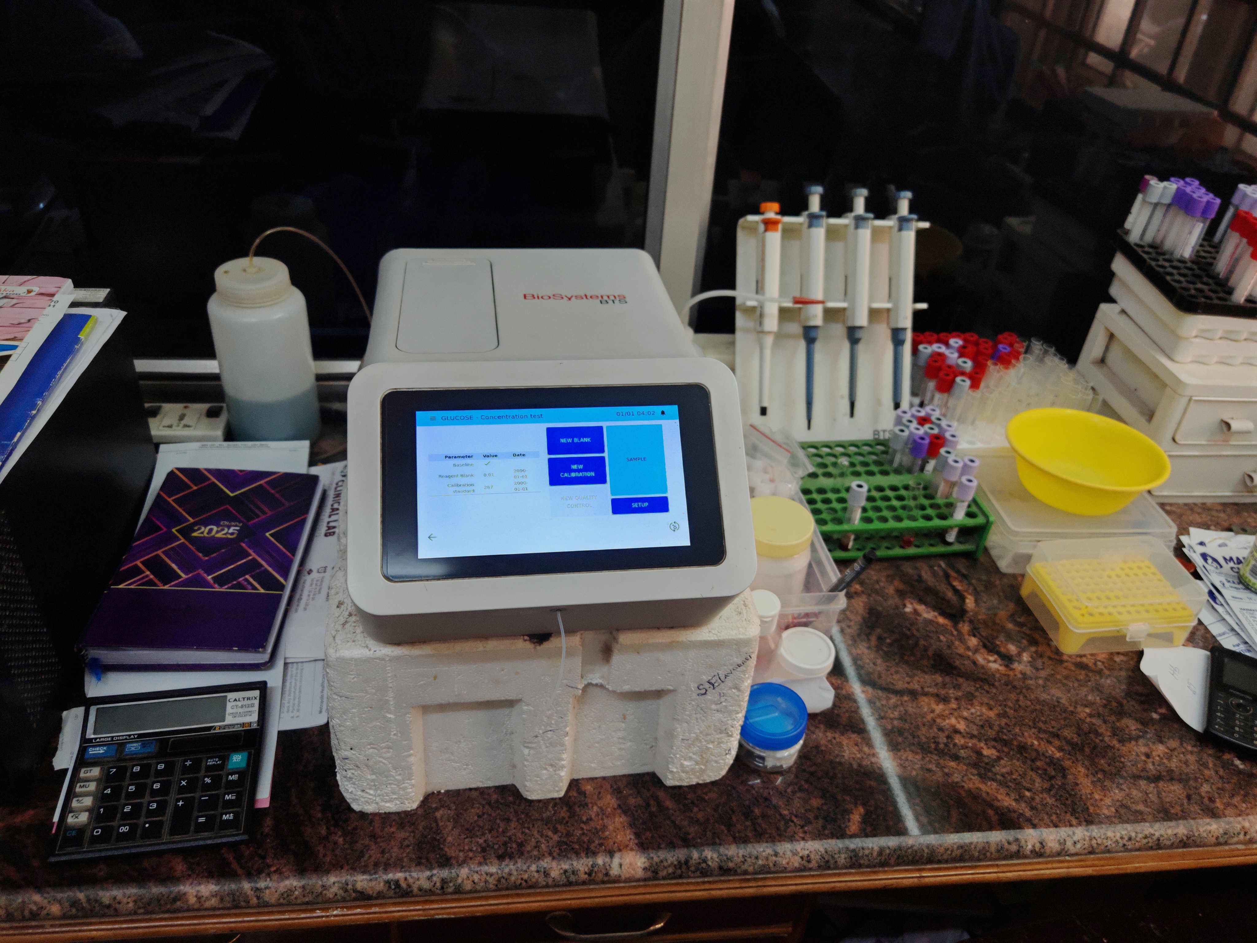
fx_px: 980
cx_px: 628
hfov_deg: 65.3
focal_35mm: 27
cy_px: 472
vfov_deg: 51.4
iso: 125
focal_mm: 6.67
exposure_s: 1/50
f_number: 1.9
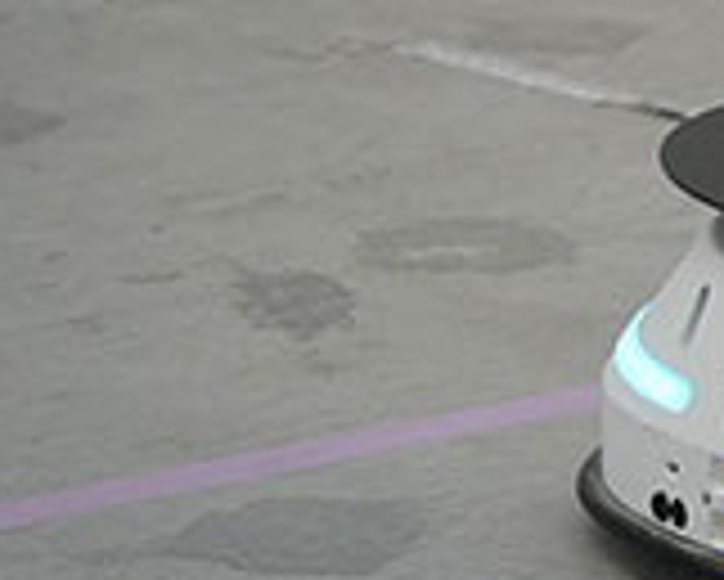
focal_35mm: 391
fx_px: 8383
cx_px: 1201
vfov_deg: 4.0
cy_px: 144
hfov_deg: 4.9
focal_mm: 112
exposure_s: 1/800
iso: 2500
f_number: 4.5
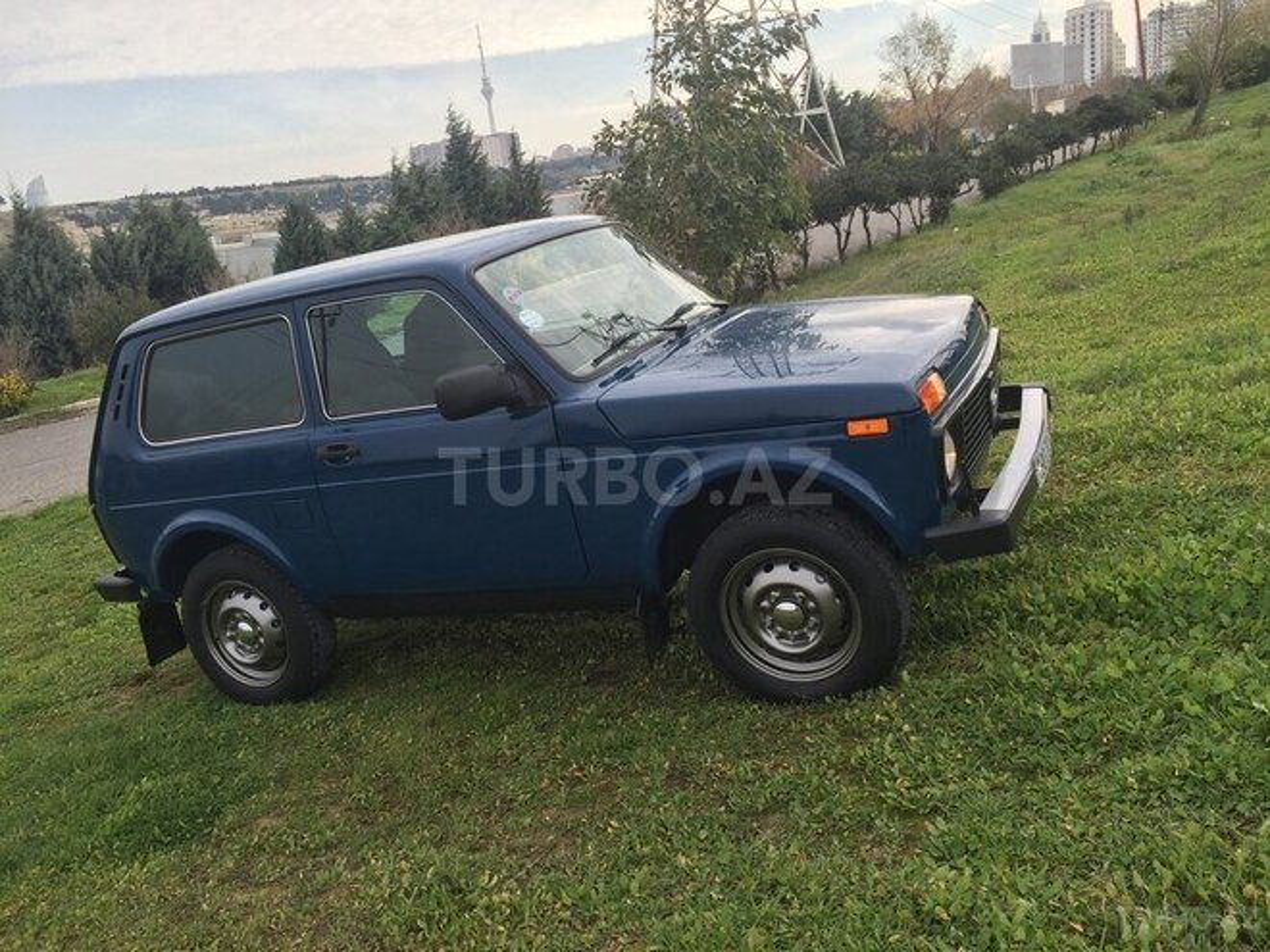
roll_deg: +7.5
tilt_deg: -15.8
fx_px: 1064
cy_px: 476
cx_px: 635
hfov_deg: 61.7
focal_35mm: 29
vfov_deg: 48.2
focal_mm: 4.15
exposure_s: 1/719
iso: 32
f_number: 2.2
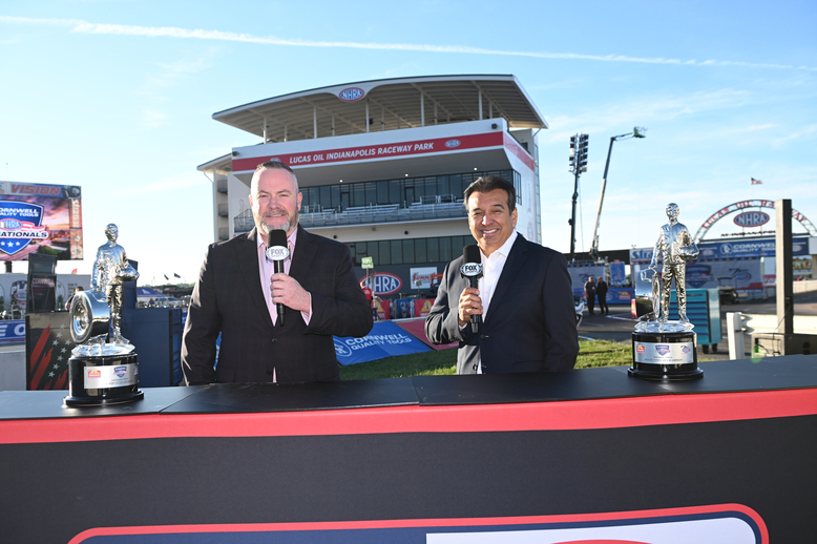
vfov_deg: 41.1
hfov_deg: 58.7
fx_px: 726
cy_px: 272
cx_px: 408
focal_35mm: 32
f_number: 5
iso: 400
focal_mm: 32
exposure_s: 1/800
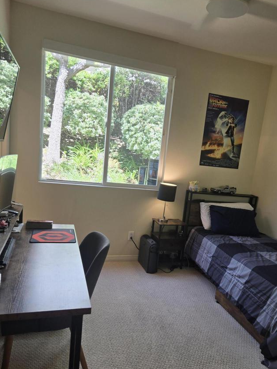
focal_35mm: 28
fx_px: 299
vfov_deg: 63.3
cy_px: 205
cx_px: 159
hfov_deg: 49.6
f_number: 1.8
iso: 50
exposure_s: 1/120
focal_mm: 5.4
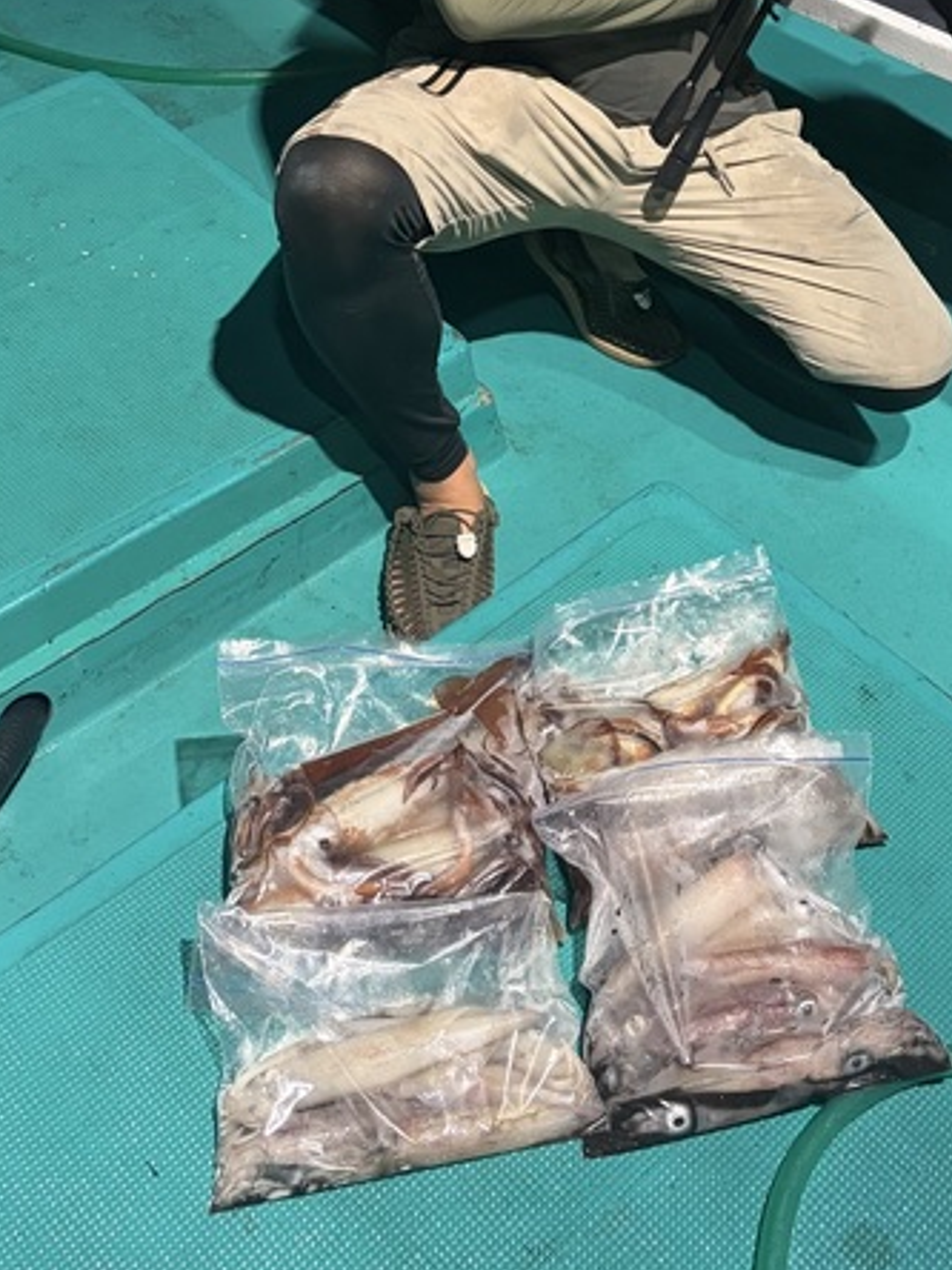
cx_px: 660
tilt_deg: -34.8
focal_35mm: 50
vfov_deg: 37.2
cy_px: 309
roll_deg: -2.5
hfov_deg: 28.8
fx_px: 1833
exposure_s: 1/60
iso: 200
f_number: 1.6
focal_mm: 5.96
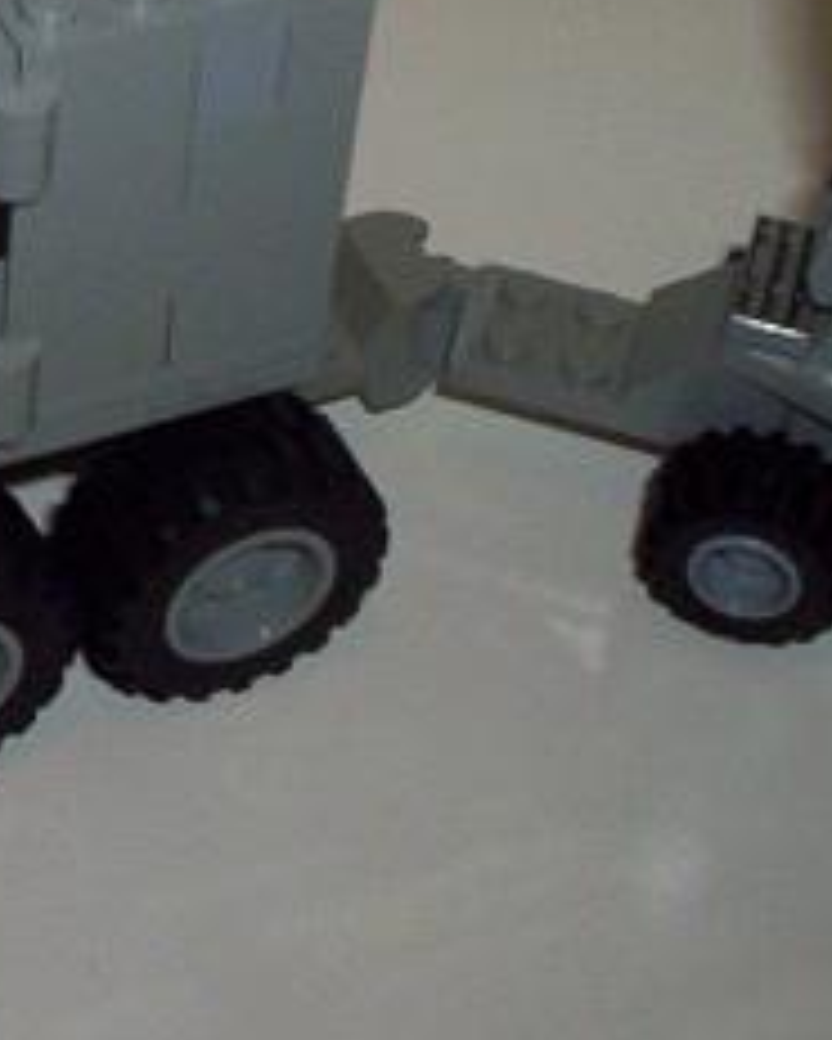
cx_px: -110
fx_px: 3076
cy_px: 263
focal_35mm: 100
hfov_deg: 15.0
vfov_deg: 19.0
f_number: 4.5
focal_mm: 4.99
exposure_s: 1/60
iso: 140
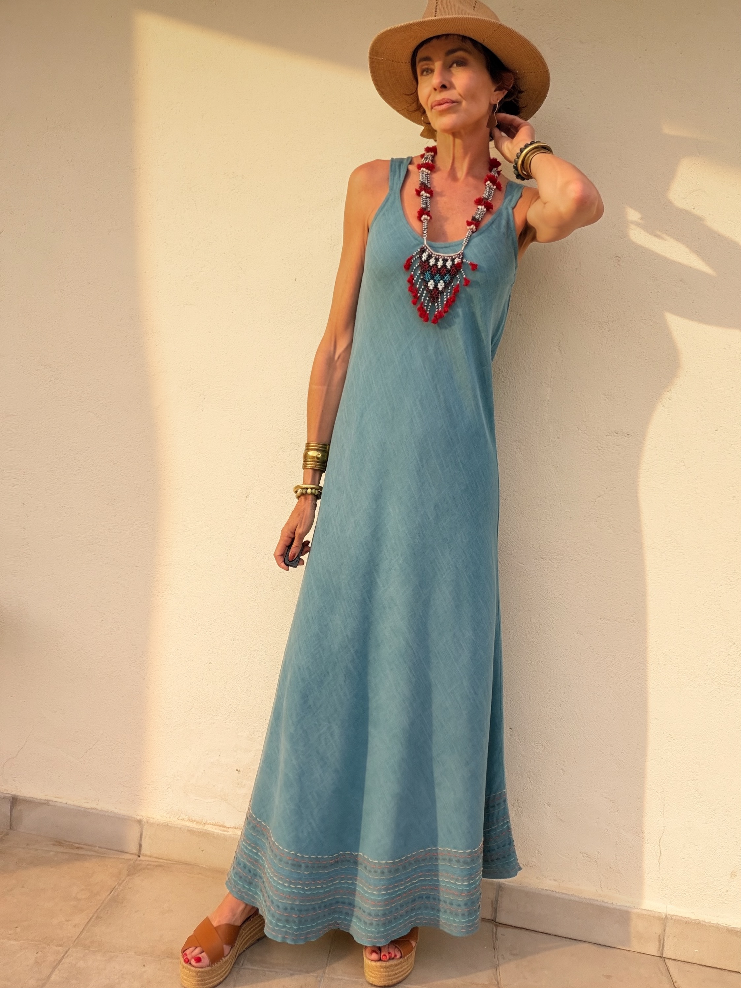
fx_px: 856
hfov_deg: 46.8
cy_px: 494
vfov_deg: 60.0
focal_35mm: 30
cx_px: 370
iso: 25
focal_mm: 2.71
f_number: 1.9
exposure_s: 1/803
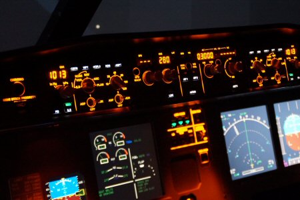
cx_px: 150
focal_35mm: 52
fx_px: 437
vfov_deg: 25.8
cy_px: 100
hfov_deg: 37.9
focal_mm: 35
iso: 3200
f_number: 4.5
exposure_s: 1/30
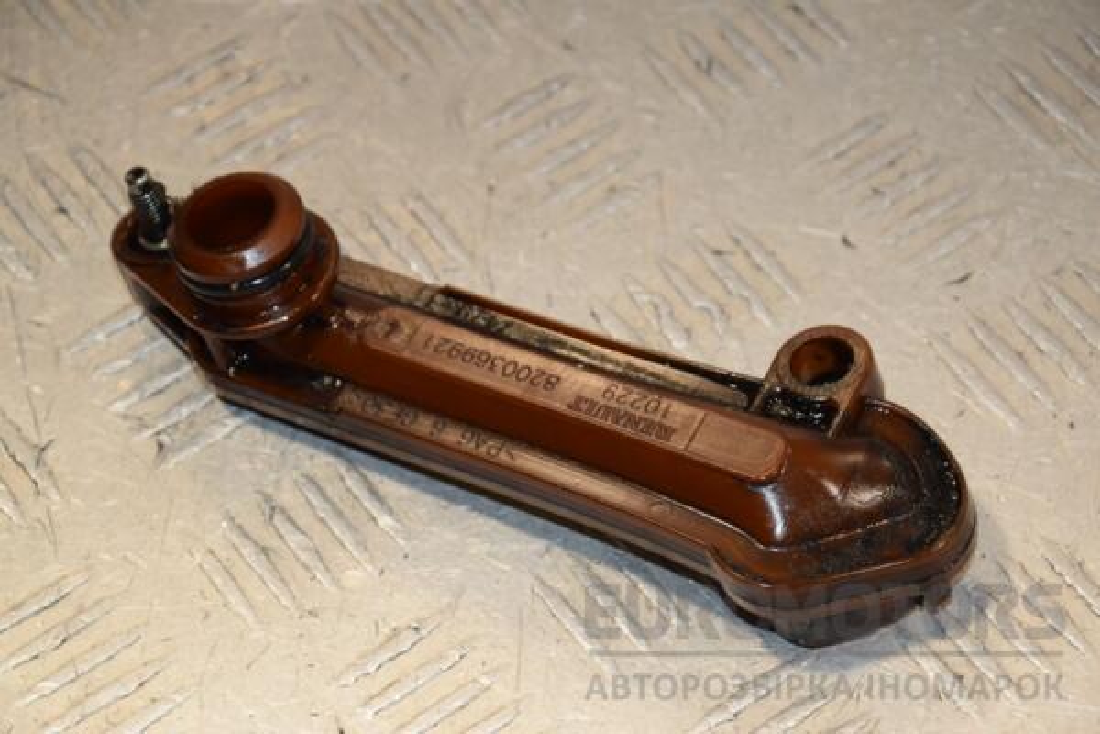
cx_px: 550
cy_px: 367
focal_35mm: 147
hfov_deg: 14.0
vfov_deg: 9.3
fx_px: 4491
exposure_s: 1/200
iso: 800
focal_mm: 98
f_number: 8
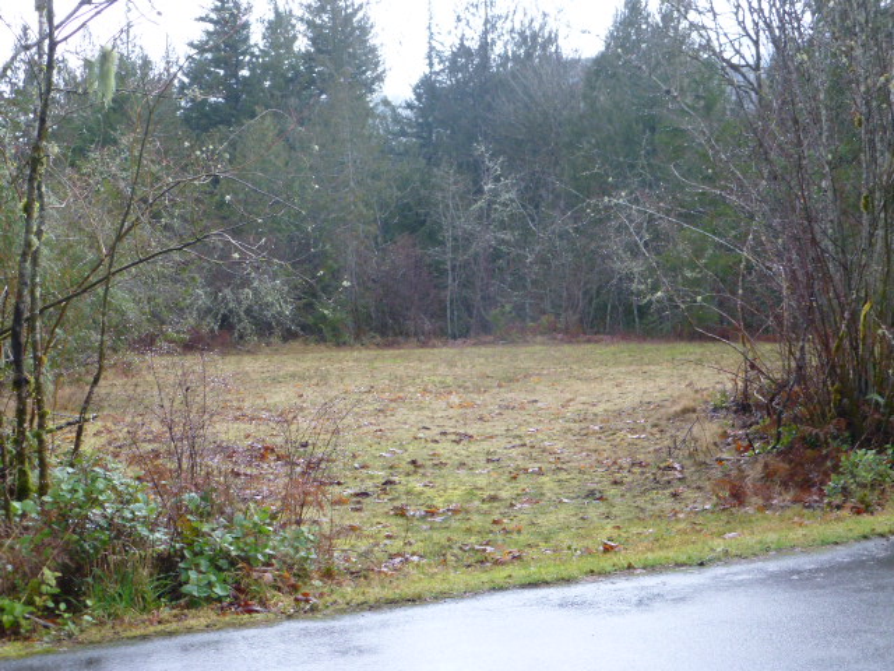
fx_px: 1395
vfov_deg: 27.0
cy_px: 336
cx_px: 447
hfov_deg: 35.5
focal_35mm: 54
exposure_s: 1/60
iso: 400
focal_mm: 9.7
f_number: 4.6
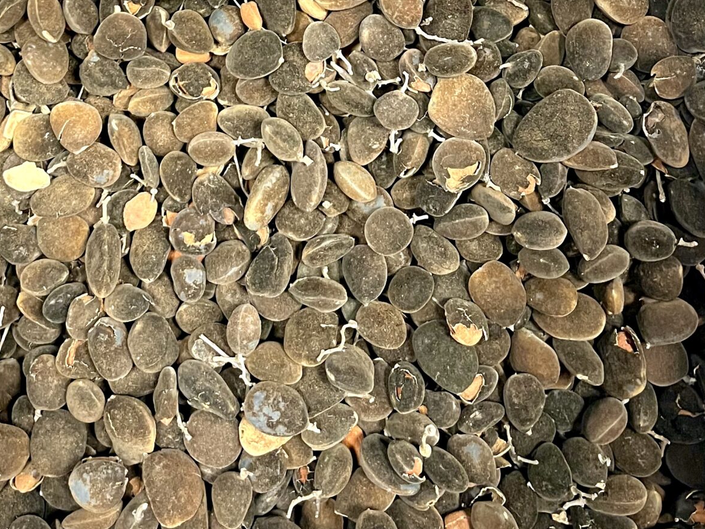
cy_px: -88
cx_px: 210
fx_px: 1161
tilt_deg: -54.9
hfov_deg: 33.3
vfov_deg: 23.6
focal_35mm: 57
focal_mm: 5.1
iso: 500
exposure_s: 1/25
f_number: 1.6
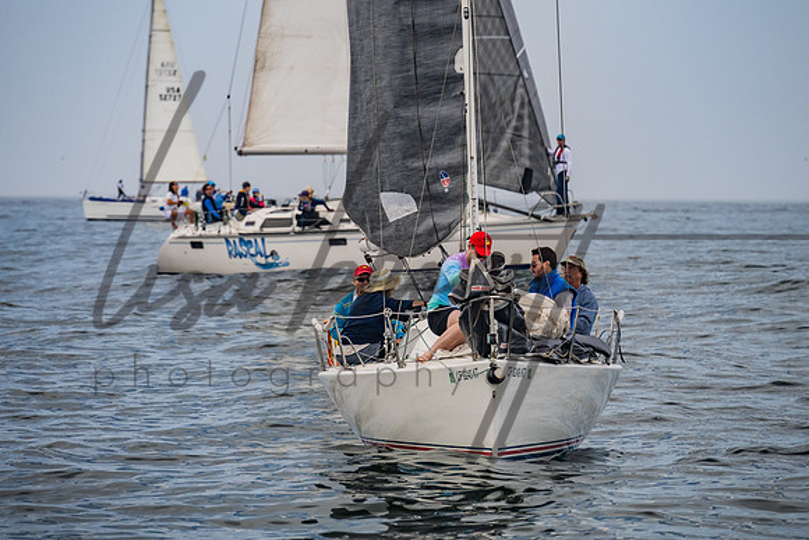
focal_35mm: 247
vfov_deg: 5.6
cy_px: 227
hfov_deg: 8.3
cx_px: 422
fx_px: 5542
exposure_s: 1/2000
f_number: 6.3
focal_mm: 200
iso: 500
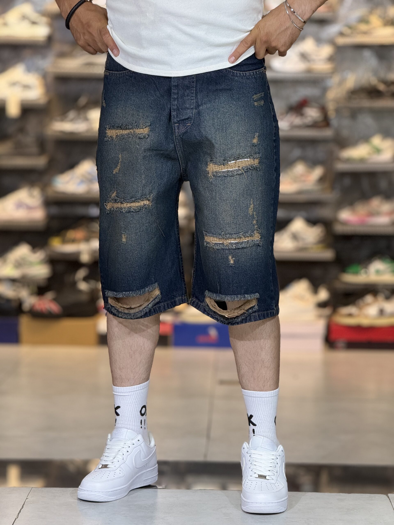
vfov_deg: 16.4
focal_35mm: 120
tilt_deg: -3.6
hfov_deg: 12.3
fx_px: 1821
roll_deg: -0.3
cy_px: 262
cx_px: 197
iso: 160
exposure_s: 1/100
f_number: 2.8
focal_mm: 15.66
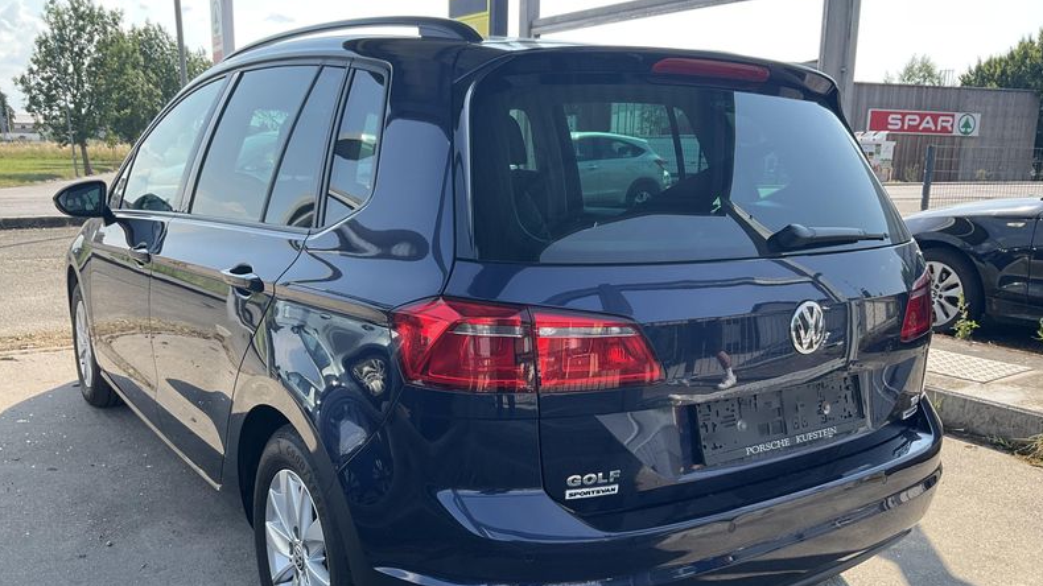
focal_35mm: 32
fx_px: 885
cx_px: 520
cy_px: 354
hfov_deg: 61.0
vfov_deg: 36.5
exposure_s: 1/473
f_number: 1.8
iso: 25
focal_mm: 3
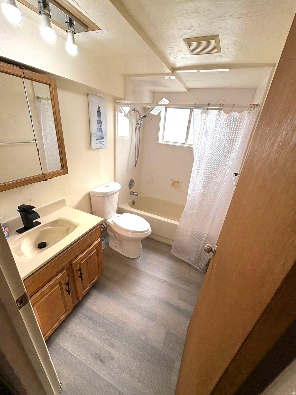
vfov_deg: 102.1
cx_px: 148
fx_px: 160
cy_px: 198
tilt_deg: -23.3
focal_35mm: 14
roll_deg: -5.7
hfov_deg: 85.7
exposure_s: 1/428
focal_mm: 2.22
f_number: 2.2
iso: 64
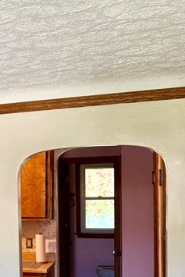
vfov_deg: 27.7
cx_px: -154
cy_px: 204
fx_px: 554
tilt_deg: -1.3
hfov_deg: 15.9
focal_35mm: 72
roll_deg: +1.9
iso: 125
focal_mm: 6.76
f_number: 1.78
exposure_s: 1/60
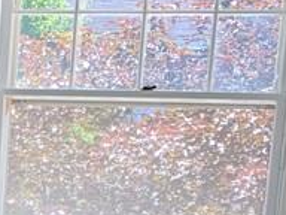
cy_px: 318
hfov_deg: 12.8
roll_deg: -1.3
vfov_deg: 10.3
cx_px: -246
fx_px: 1148
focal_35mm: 139
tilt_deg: -13.1
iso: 40
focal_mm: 4.25
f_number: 1.8
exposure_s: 1/121
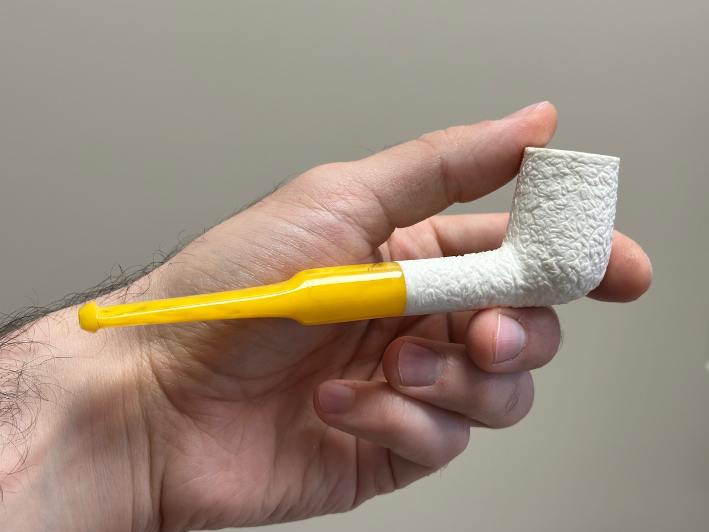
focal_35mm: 51
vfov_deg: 28.6
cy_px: 253
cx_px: 367
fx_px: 1045
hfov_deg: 37.5
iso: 80
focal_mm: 6.86
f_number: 1.78
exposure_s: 1/110
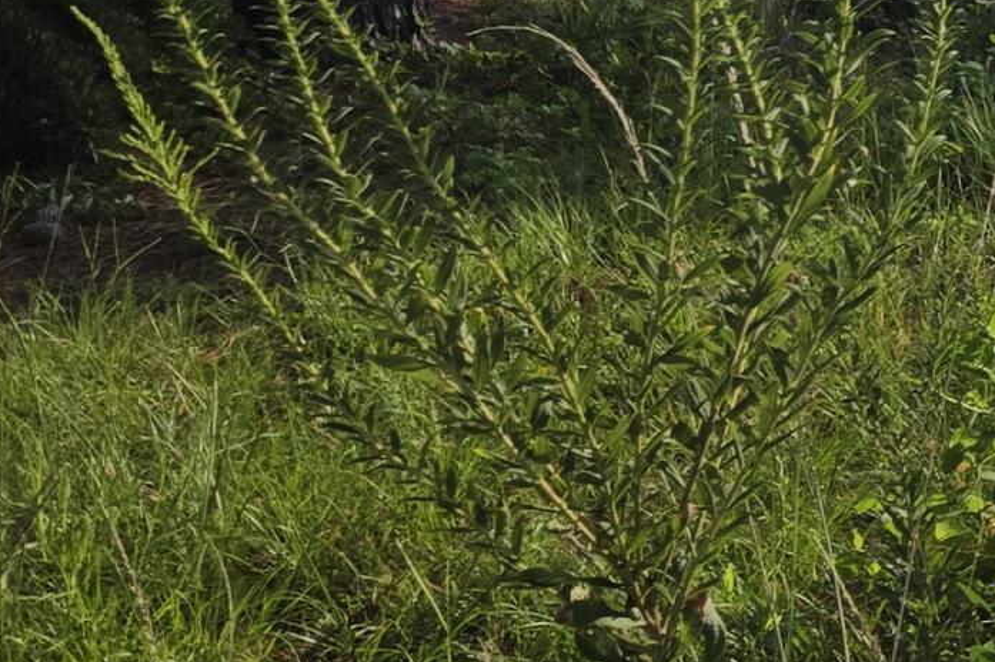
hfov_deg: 16.1
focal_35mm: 103
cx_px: 1903
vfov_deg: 12.8
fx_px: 2845
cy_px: -240
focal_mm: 5.4
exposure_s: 1/3059
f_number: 1.8
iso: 25
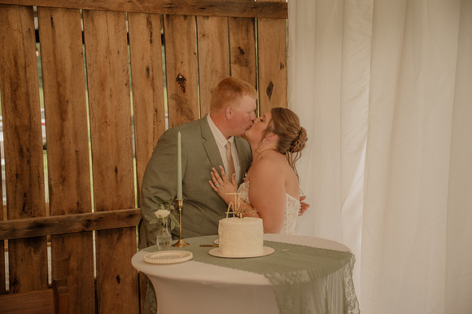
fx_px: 694
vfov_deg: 25.5
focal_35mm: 53
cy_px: 157
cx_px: 236
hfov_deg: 37.5
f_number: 3.2
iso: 500
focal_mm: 53
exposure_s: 1/200
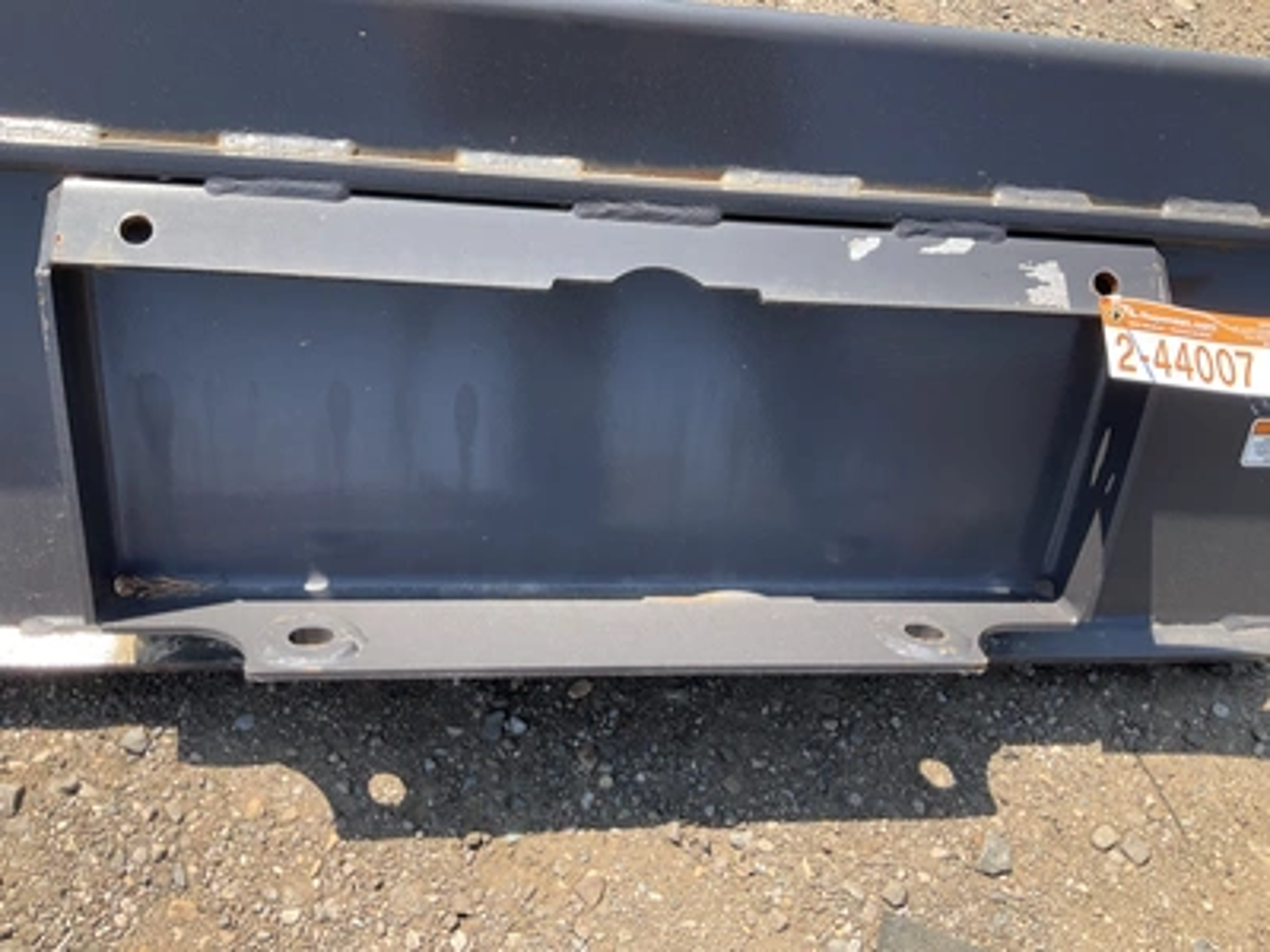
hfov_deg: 61.7
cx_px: 635
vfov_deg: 48.2
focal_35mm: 29
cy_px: 476
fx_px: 1064
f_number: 1.8
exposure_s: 1/534
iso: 25
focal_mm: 3
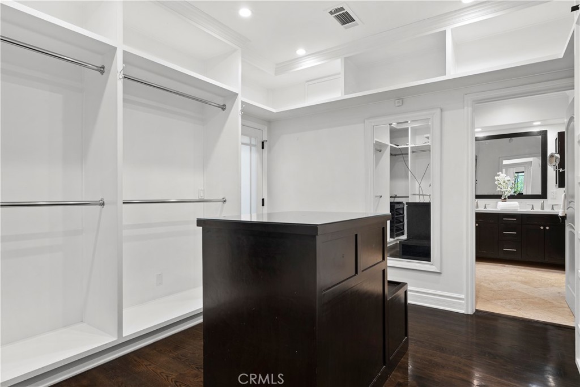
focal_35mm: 20
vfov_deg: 61.9
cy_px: 194
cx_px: 290
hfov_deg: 84.0
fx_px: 322
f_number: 8
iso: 250
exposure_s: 1
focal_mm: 20
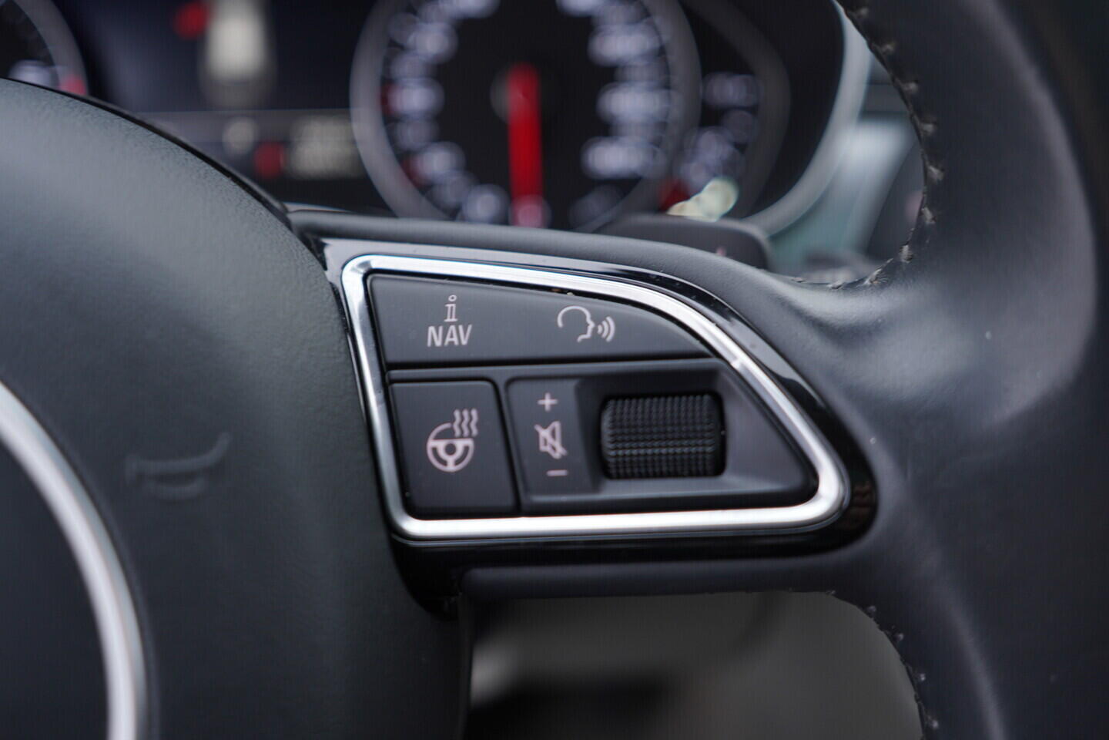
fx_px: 1109
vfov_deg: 36.9
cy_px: 370
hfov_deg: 53.1
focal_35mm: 36
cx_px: 554
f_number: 2.8
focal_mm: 24
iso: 125
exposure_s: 1/40
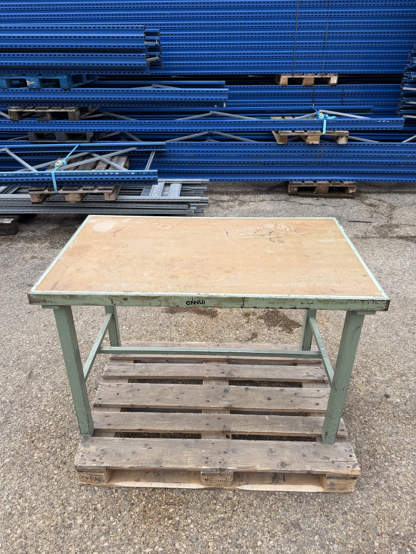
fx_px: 385
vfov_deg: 71.6
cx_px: 208
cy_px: 277
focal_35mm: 24
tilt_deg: -30.6
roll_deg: -0.8
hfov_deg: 56.8
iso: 80
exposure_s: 1/1018
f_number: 1.78
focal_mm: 6.76
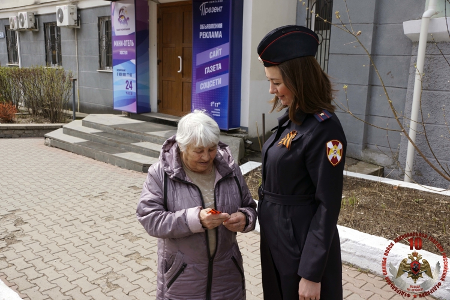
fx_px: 450
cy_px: 150
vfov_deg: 36.9
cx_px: 225
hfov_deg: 53.1
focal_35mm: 36
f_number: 8
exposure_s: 1/250
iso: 100
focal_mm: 24
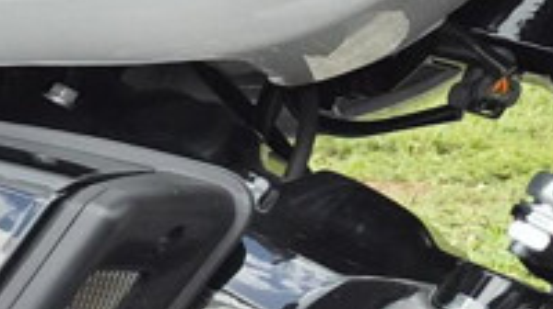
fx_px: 1963
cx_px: -673
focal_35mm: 134
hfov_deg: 13.1
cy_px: 571
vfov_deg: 8.6
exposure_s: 1/1856
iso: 80
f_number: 1.8
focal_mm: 5.4
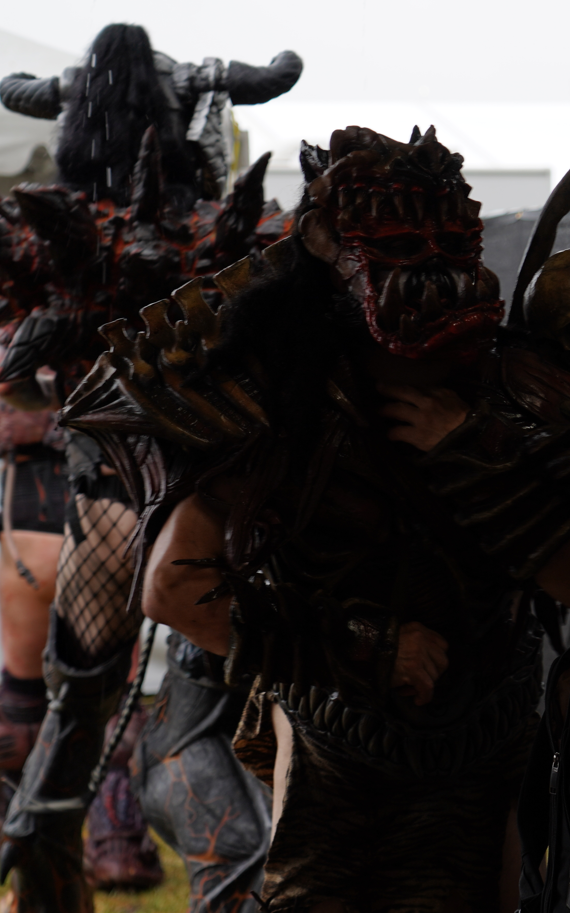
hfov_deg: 10.6
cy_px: 455
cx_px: 386
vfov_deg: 17.0
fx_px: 3057
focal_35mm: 123
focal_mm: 71
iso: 100
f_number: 4
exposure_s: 1/80
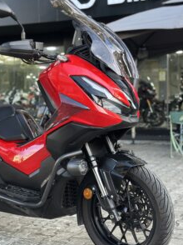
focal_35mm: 61
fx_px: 431
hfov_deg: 24.0
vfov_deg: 31.7
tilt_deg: -1.7
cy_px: 123
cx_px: 84
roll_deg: +0.4
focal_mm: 6.86
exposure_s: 1/170
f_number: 1.78
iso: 125
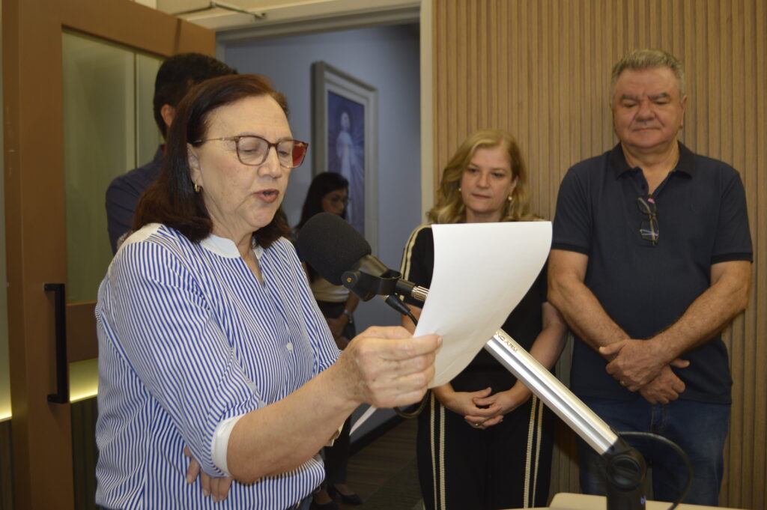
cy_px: 255
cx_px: 384
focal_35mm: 36
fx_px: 766
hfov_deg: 53.2
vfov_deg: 36.8
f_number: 4
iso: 400
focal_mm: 24
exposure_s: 1/60
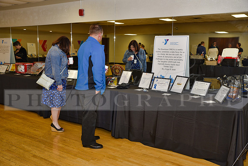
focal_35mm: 36
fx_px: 248
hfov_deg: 53.1
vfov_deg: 36.9
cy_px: 83
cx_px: 124
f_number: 5
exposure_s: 1/60
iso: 200
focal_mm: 36
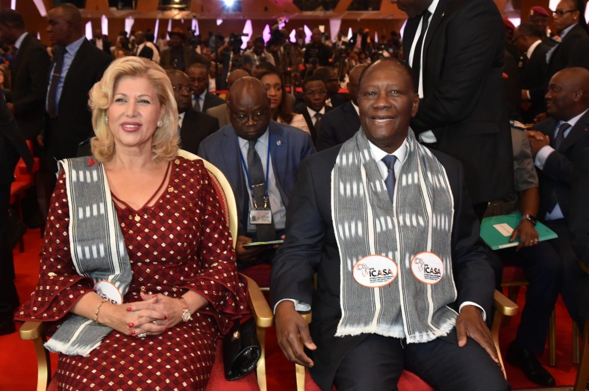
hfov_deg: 48.5
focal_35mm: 40
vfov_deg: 33.3
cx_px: 294
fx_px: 654
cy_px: 196
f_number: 6.3
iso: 5000
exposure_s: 1/60
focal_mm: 40
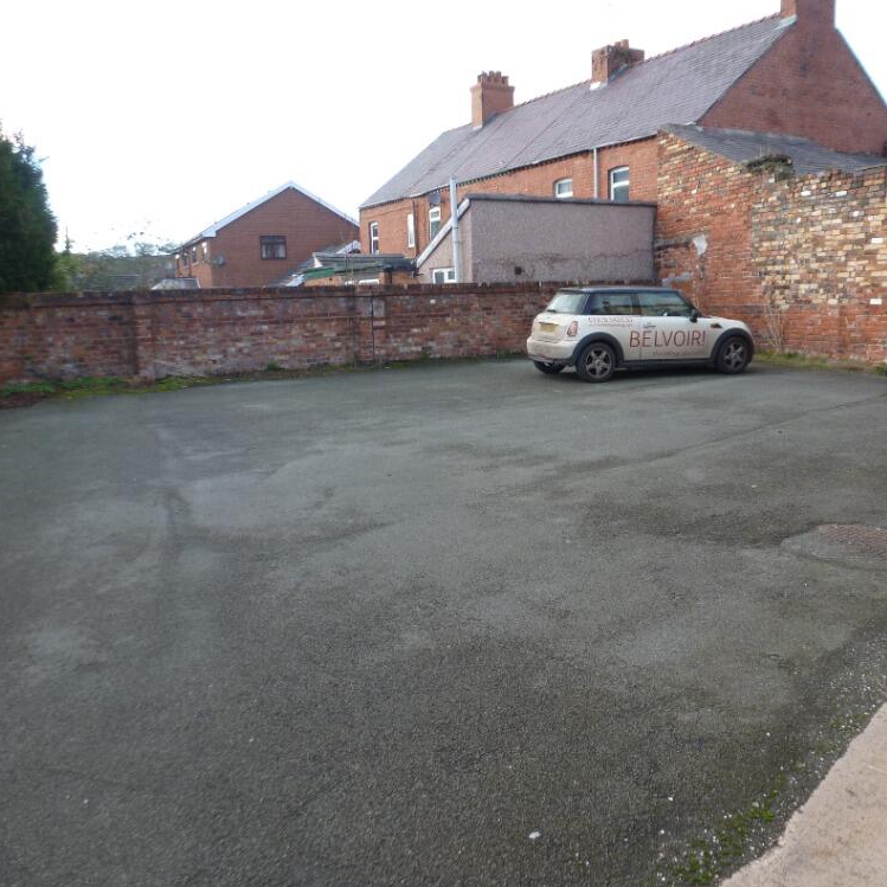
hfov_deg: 55.6
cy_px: 449
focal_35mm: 29
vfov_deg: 55.6
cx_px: 458
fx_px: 841
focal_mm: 4.3
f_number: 3.3
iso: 100
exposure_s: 1/100
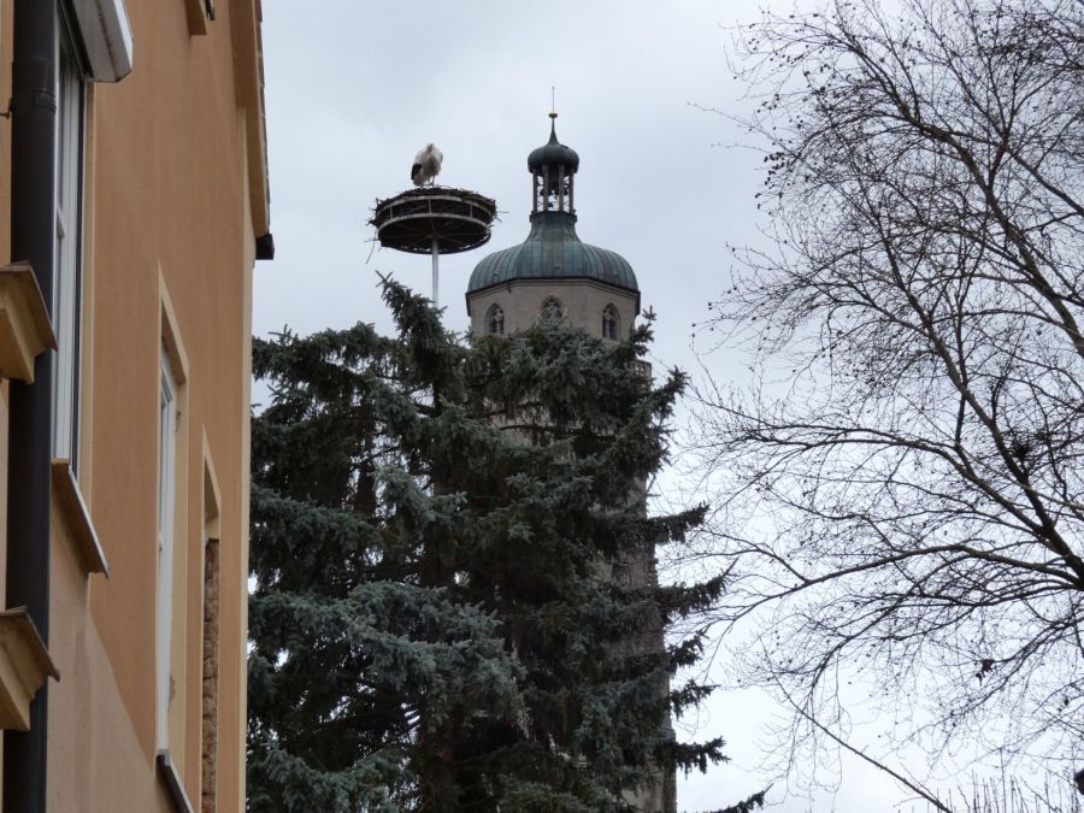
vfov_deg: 11.0
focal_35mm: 135
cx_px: 542
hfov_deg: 14.6
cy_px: 406
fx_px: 4228
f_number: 5.3
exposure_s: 1/320
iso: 80
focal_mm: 24.2
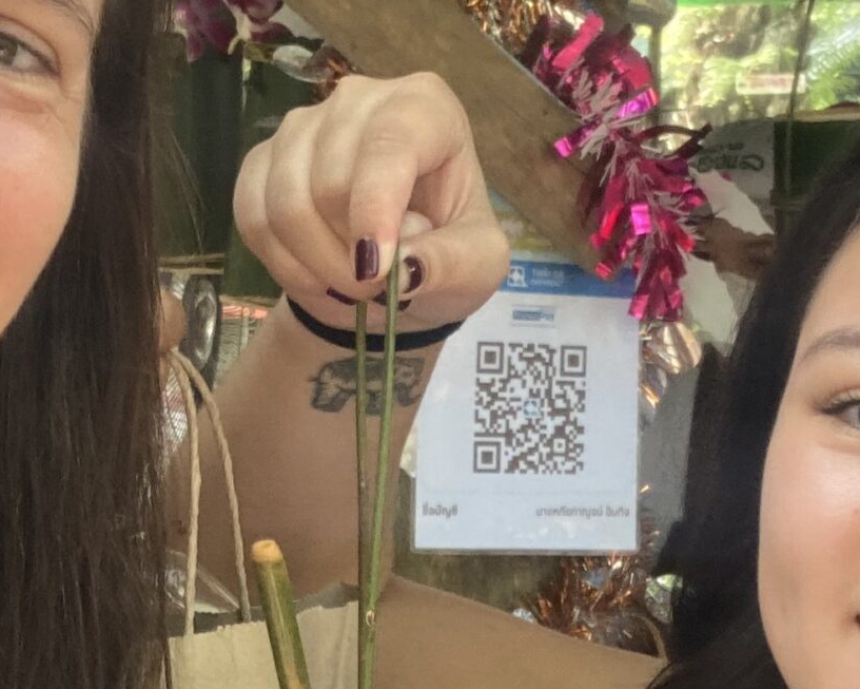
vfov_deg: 15.5
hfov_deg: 19.6
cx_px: 402
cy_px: 625
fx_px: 2495
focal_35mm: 98
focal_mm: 2.87
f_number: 2.2
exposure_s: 1/121
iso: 64
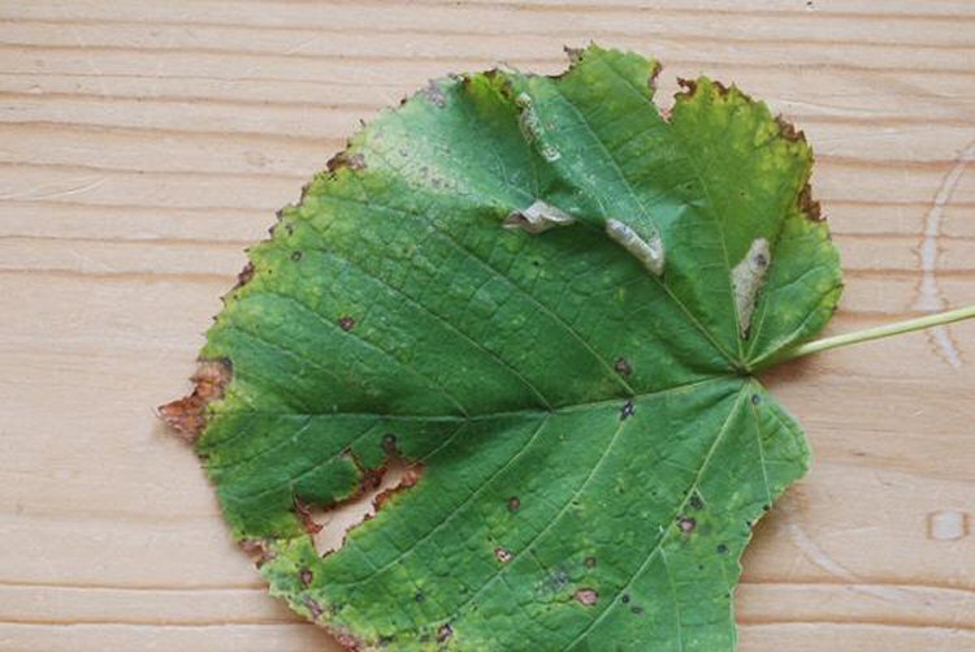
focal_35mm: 75
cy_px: 326
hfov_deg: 27.0
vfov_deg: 18.2
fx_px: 2032
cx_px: 488
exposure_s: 1.5
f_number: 29
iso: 100
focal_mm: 50
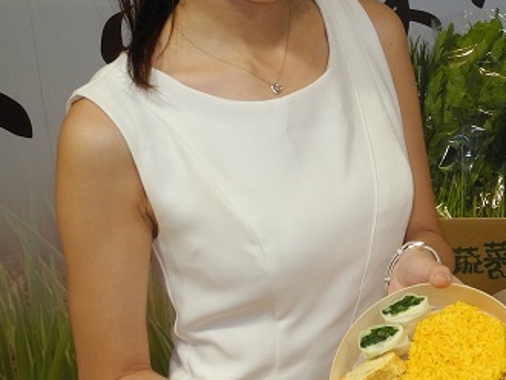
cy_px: 95
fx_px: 1346
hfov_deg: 20.1
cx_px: 583
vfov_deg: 16.0
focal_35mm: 92
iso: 110
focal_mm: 8.1
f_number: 3.2
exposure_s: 1/30
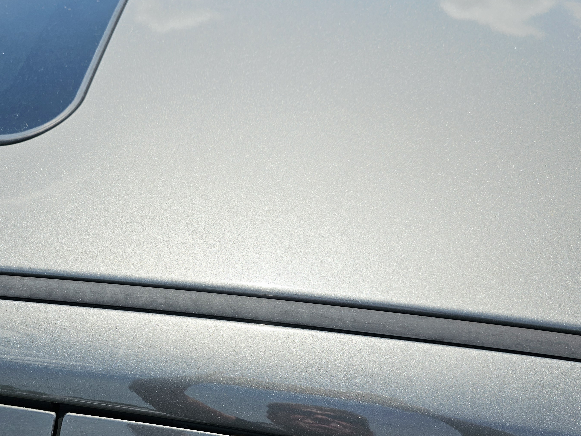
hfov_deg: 53.1
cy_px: 282
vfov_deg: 41.4
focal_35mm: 34
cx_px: 200
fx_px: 571
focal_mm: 6.3
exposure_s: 1/929
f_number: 1.7
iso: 10
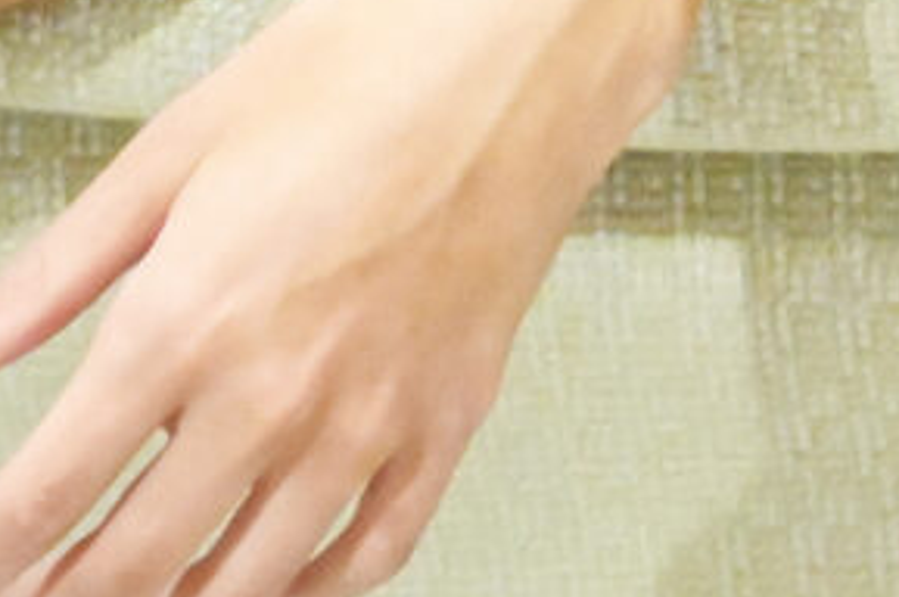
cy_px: -1135
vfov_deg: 6.1
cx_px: 1910
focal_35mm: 207
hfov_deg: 9.2
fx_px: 5163
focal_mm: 33
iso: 28800
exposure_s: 1/250
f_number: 10
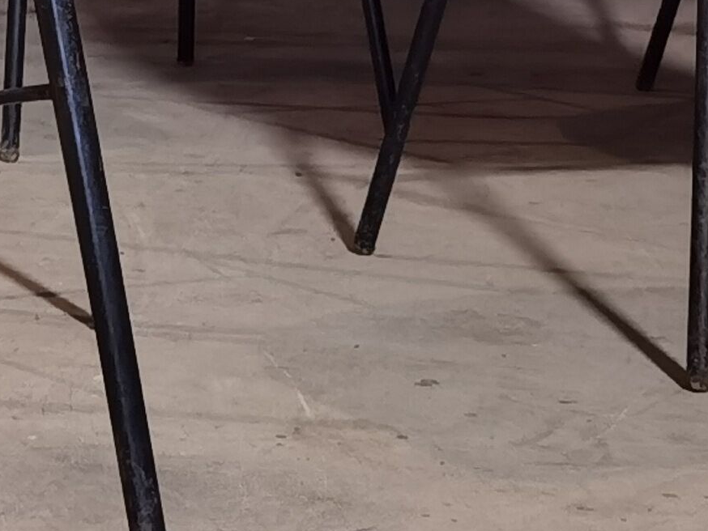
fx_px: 3355
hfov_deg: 11.6
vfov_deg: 8.9
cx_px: -294
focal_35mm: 164
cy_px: -165
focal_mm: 6.71
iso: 320
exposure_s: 1/50
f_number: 1.9
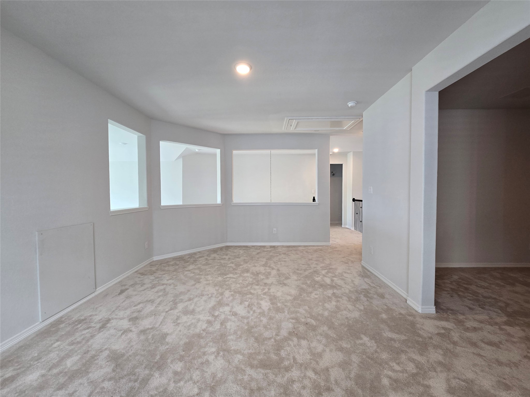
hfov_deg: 106.2
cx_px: 265
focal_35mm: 13
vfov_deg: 89.9
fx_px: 199
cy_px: 198
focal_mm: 2.2
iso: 100
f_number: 2.2
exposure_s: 1/60
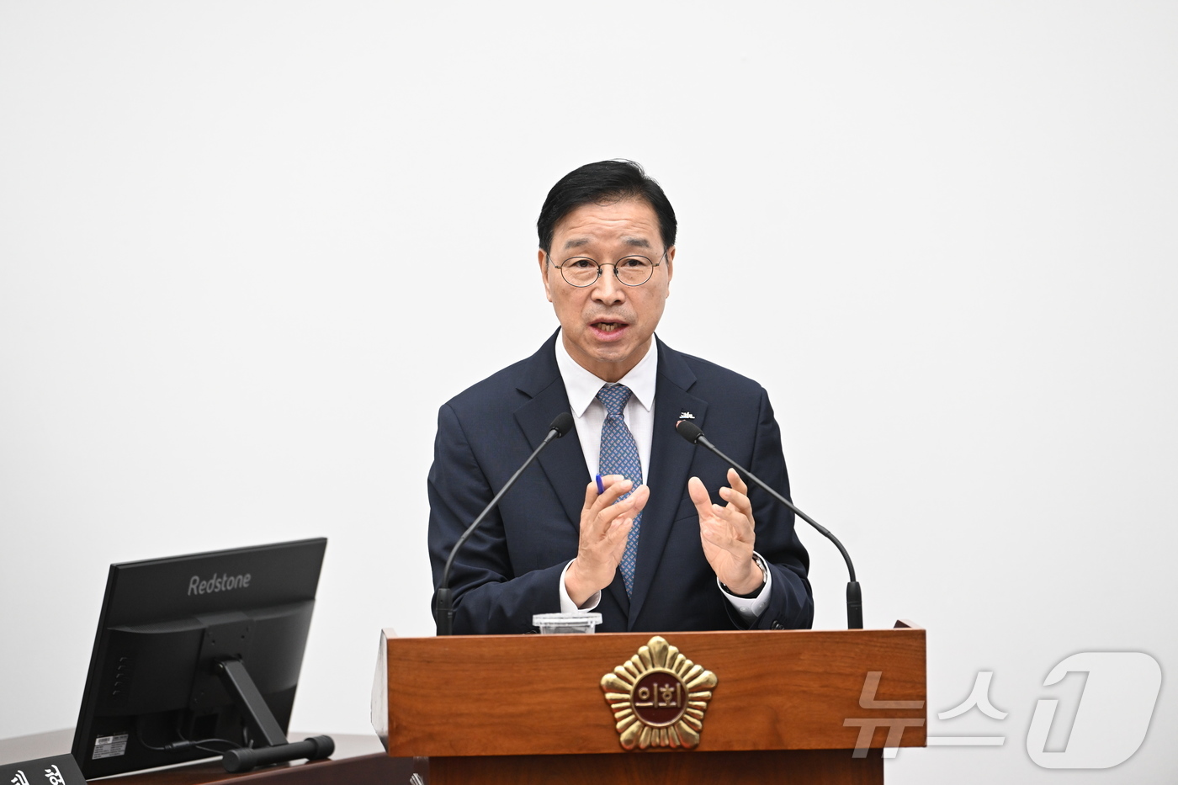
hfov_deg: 10.3
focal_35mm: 200
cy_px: 392
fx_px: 6543
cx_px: 589
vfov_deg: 6.9
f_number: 4
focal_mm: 200
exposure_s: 1/200
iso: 2000
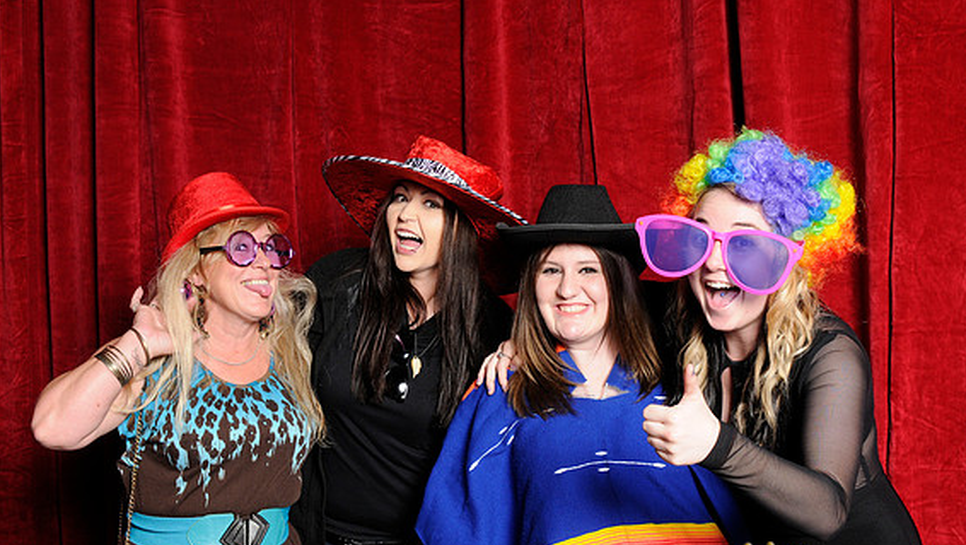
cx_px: 476
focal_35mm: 45
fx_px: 1153
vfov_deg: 26.5
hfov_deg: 45.5
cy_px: 324
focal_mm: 28
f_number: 8
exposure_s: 1/60
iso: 400
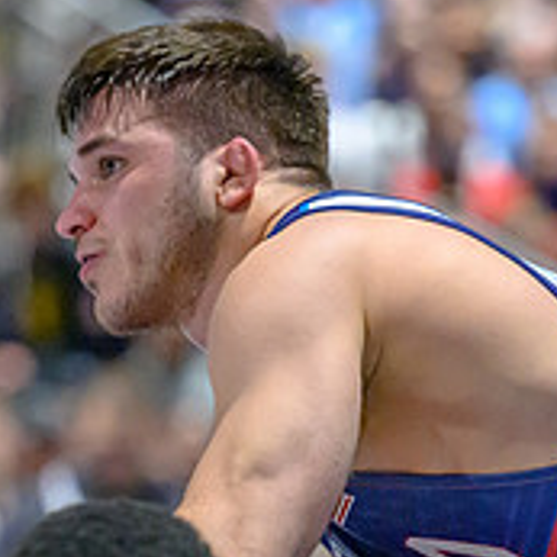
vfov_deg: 4.1
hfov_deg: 4.1
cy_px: 523
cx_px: 218
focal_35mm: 423
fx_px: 7701
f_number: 2.8
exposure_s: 1/640
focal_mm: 135
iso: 10000
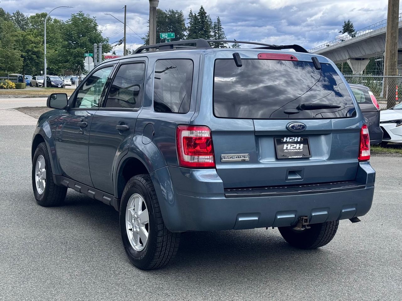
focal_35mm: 48
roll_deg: -0.6
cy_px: 150
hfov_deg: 39.7
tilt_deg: -3.9
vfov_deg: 30.3
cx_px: 201
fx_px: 557
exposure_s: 1/3096
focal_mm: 6.76
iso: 64
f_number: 1.78
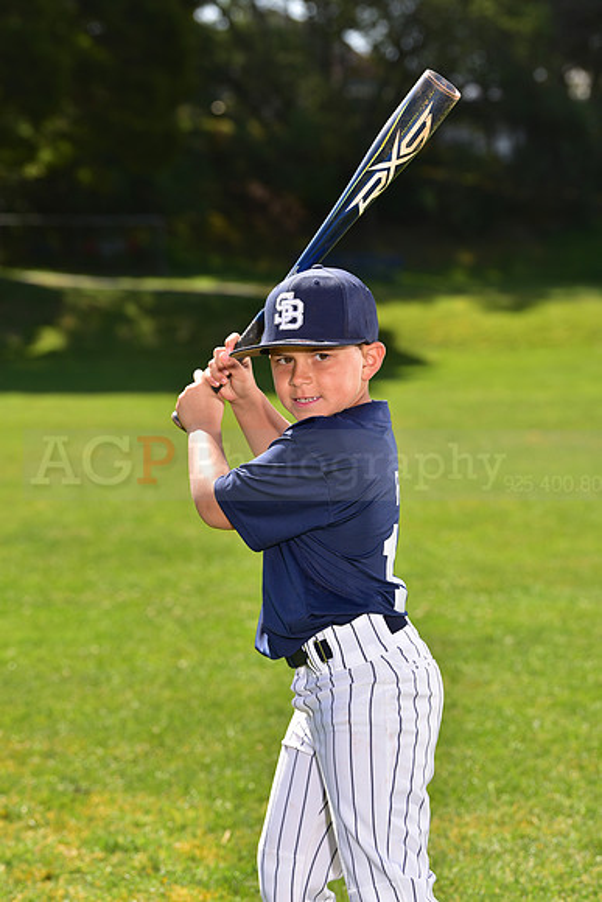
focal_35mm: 120
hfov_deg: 11.4
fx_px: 3008
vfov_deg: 17.1
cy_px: 451
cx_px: 301
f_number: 5.6
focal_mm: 120
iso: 80
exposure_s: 1/250
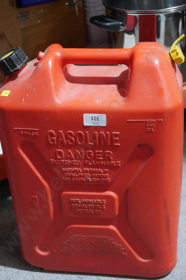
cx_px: 90
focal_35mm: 61
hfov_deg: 22.3
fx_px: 473
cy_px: 139
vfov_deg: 32.9
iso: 1600
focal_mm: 29
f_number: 5.4
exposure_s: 1/60
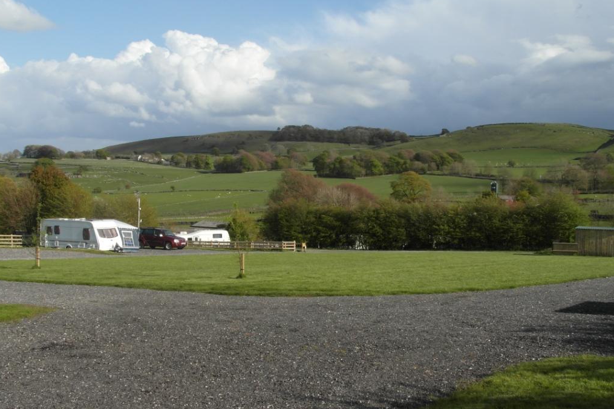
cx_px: 307
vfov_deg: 31.2
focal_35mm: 43
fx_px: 733
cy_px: 227
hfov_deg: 45.4
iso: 80
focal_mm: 6.8
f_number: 6.4
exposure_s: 1/250
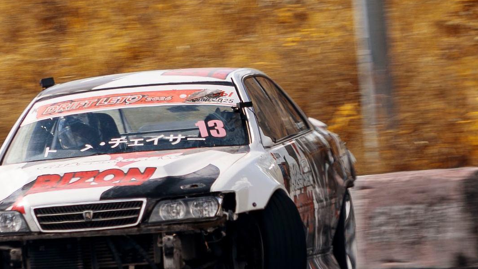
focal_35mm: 901
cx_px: 35
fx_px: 11421
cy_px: 290
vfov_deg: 1.3
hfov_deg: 2.4
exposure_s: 1/125
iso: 100
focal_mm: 200
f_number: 8
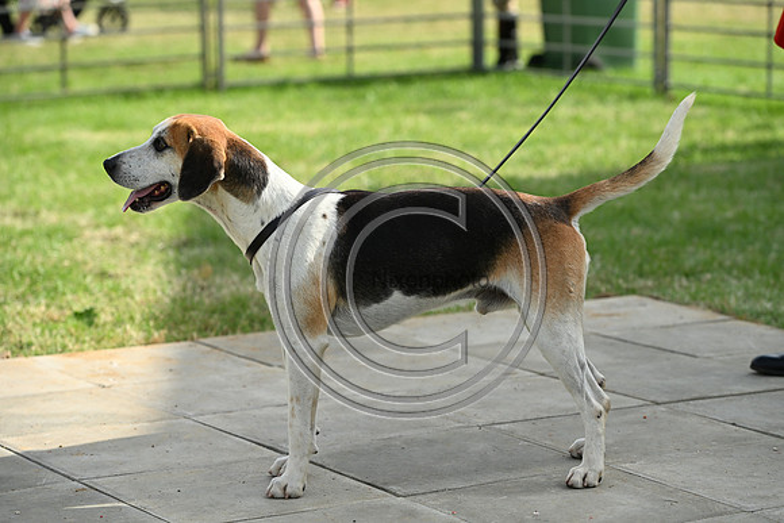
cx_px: 392
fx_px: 2657
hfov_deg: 16.8
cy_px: 262
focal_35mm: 122
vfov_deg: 11.2
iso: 220
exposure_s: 1/1000
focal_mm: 122
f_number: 4.5
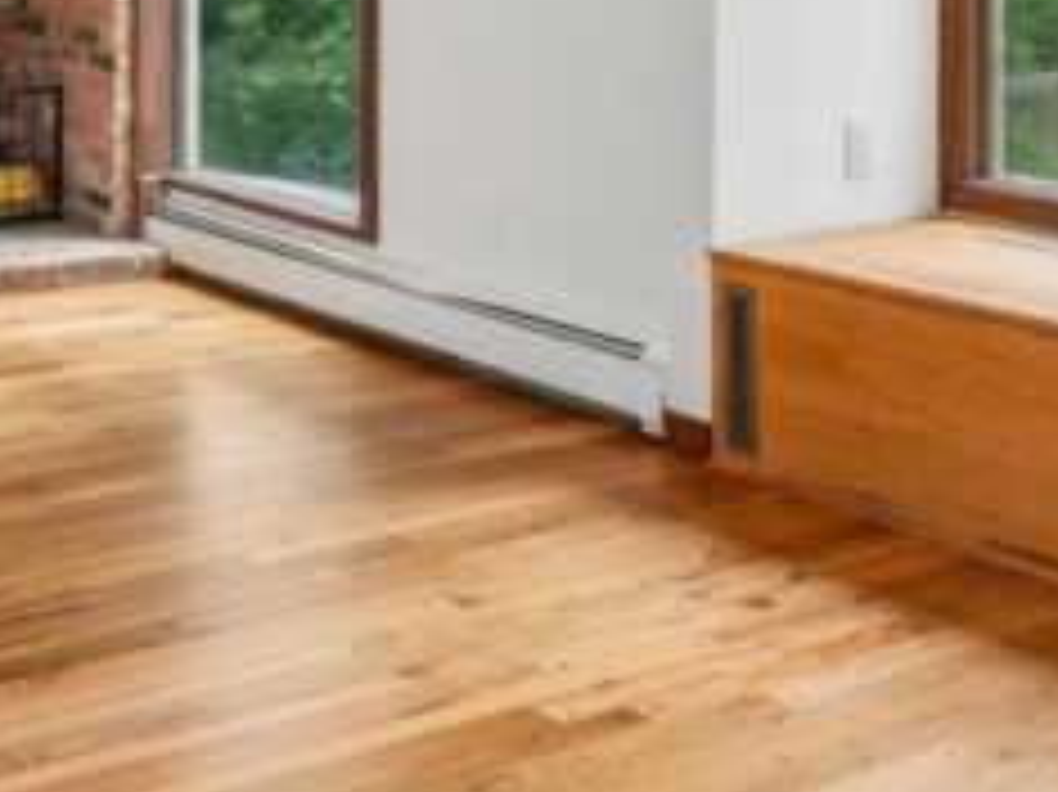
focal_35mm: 69
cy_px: -119
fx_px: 2111
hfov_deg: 27.9
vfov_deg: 20.1
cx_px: 315
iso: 200
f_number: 8
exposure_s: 1/30
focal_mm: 16.5
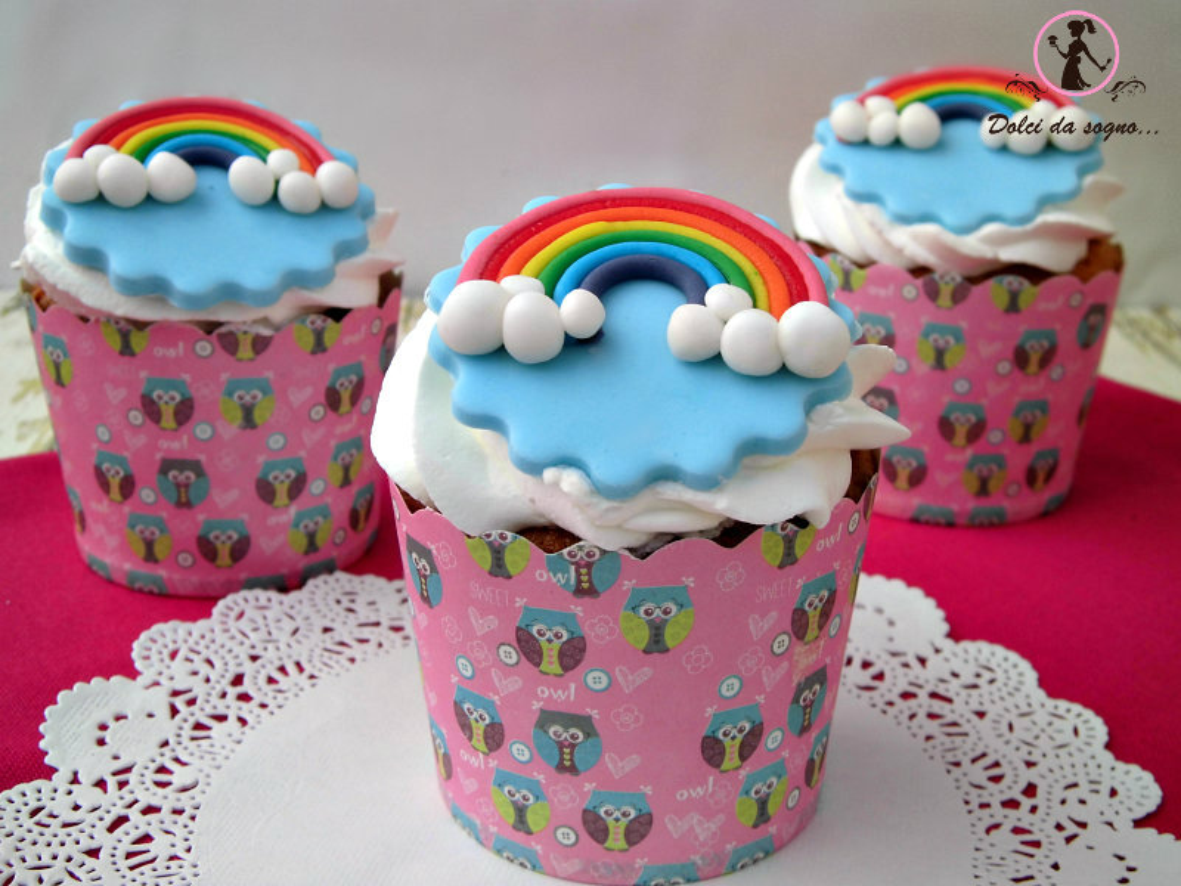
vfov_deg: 30.9
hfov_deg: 40.4
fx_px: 1604
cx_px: 590
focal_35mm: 47
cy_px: 443
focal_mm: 8.3
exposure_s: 1/400
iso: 100
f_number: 3.4
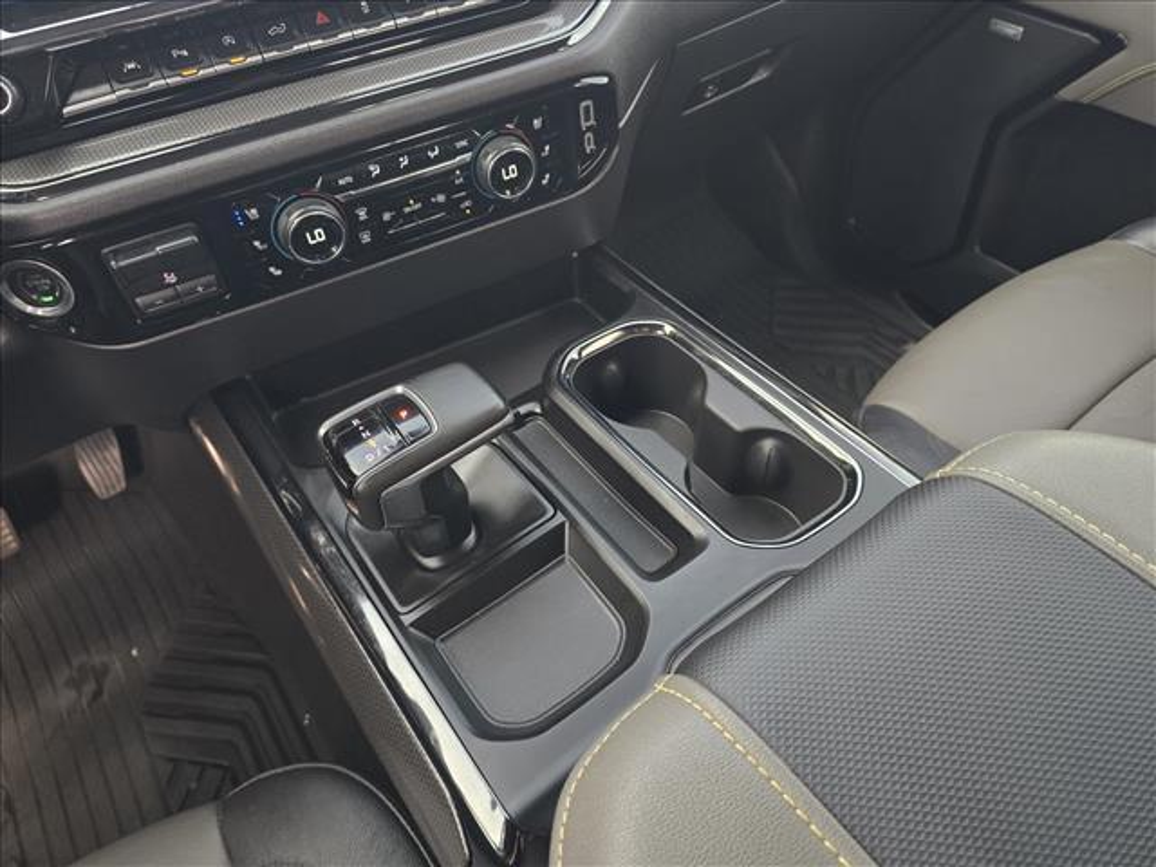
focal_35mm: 23
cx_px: 578
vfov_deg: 58.9
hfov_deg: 73.9
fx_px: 768
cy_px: 434
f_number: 1.7
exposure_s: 1/120
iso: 320
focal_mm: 6.3
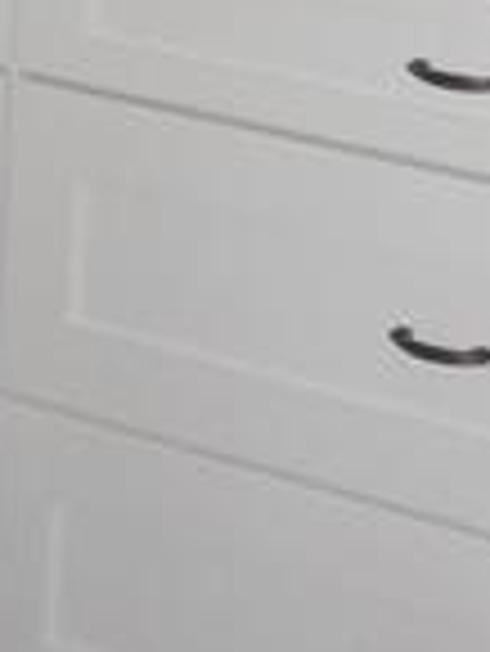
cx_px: 521
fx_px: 2601
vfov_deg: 13.1
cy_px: -481
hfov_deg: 10.6
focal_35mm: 138
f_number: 3.2
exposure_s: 1/25
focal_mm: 4.6
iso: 200
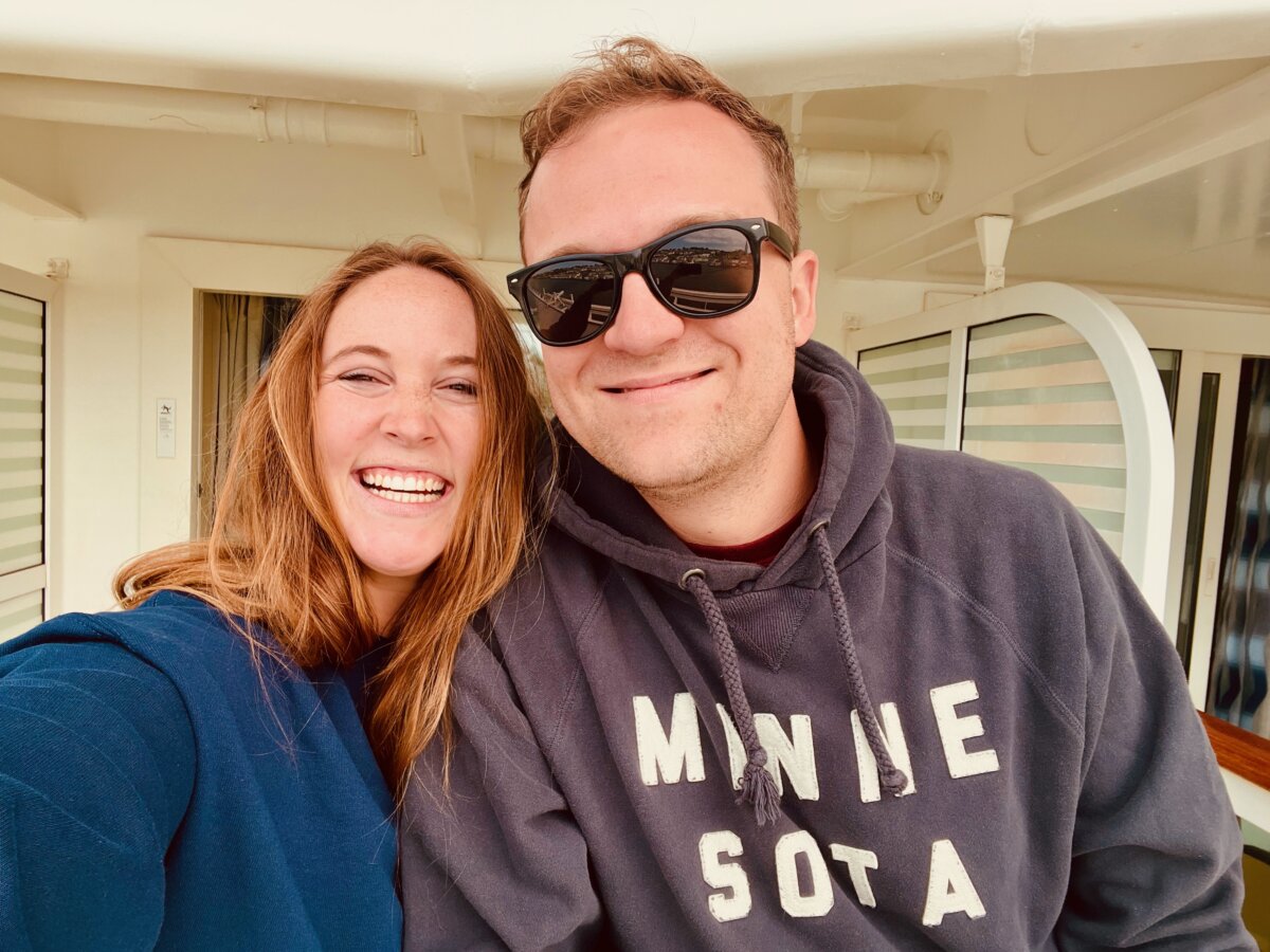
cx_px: 635
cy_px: 476
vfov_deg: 58.9
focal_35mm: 23
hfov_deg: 73.9
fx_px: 844
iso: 25
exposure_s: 1/181
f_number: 2.2
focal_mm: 2.71
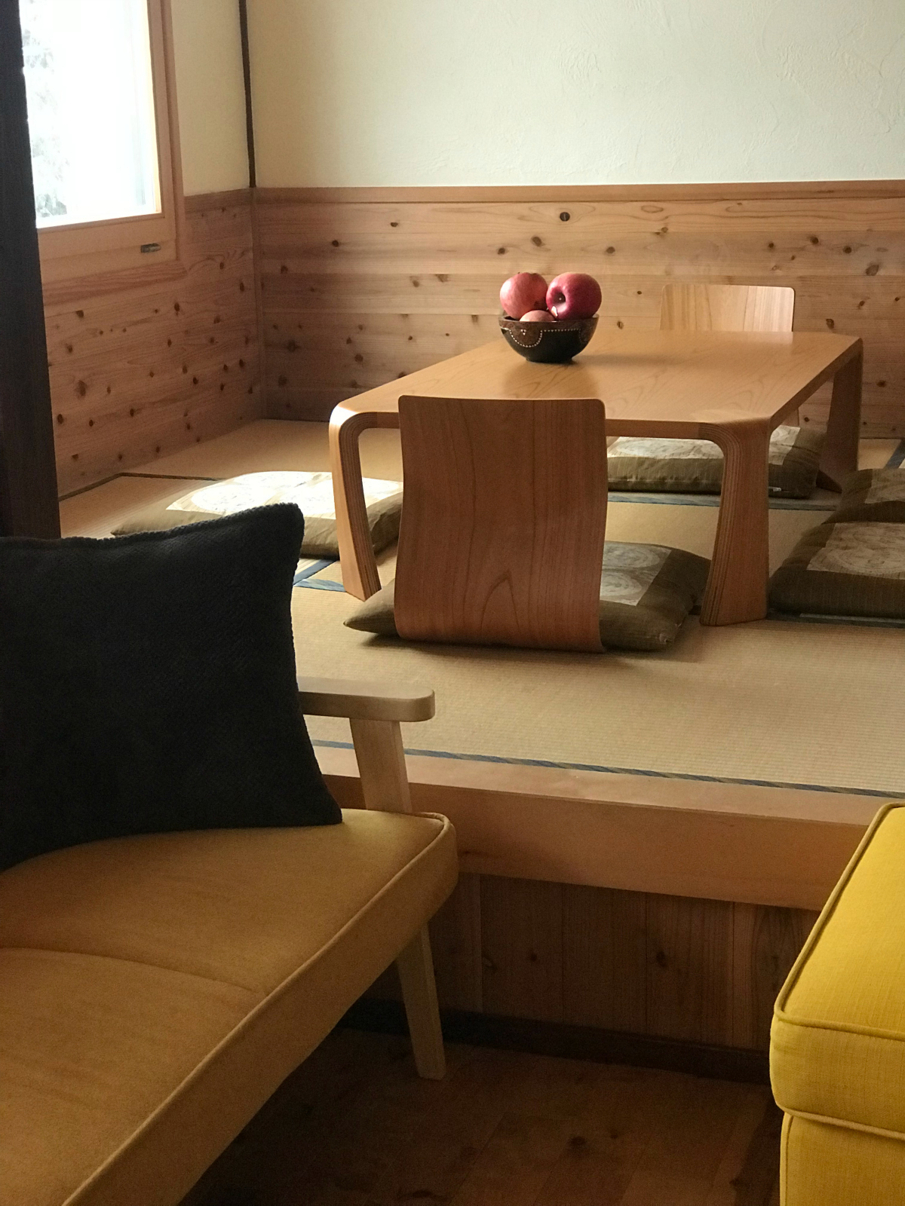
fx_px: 1987
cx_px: 452
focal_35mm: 57
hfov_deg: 25.7
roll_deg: +1.4
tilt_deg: -14.7
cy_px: 603
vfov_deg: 33.8
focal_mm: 6.6
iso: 640
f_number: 2.8
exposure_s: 1/60
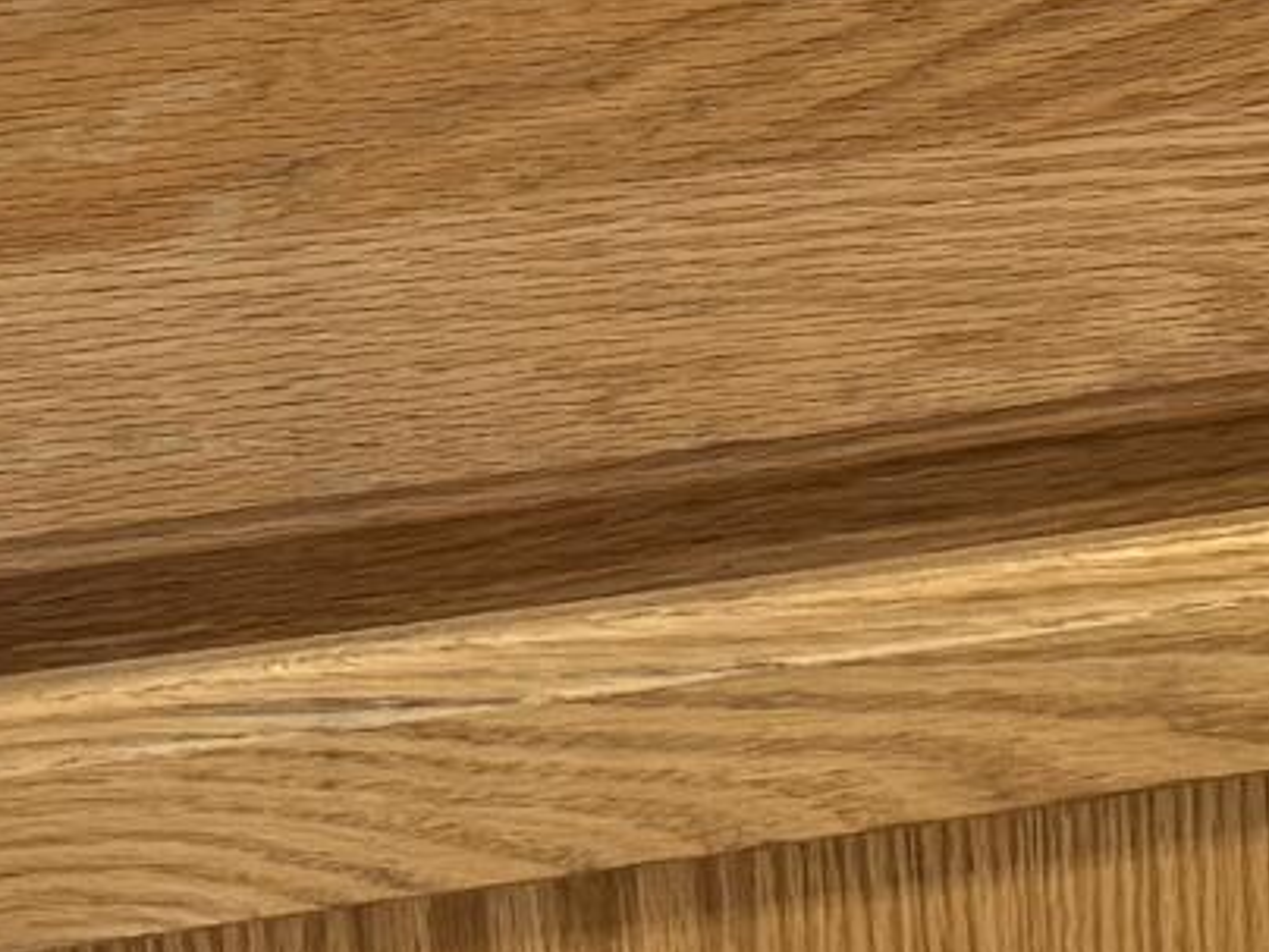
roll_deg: -1.8
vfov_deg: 8.0
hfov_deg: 9.8
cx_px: 3066
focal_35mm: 178
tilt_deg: -19.1
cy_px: -773
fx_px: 6525
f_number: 1.78
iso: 200
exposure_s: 1/60
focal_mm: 6.76
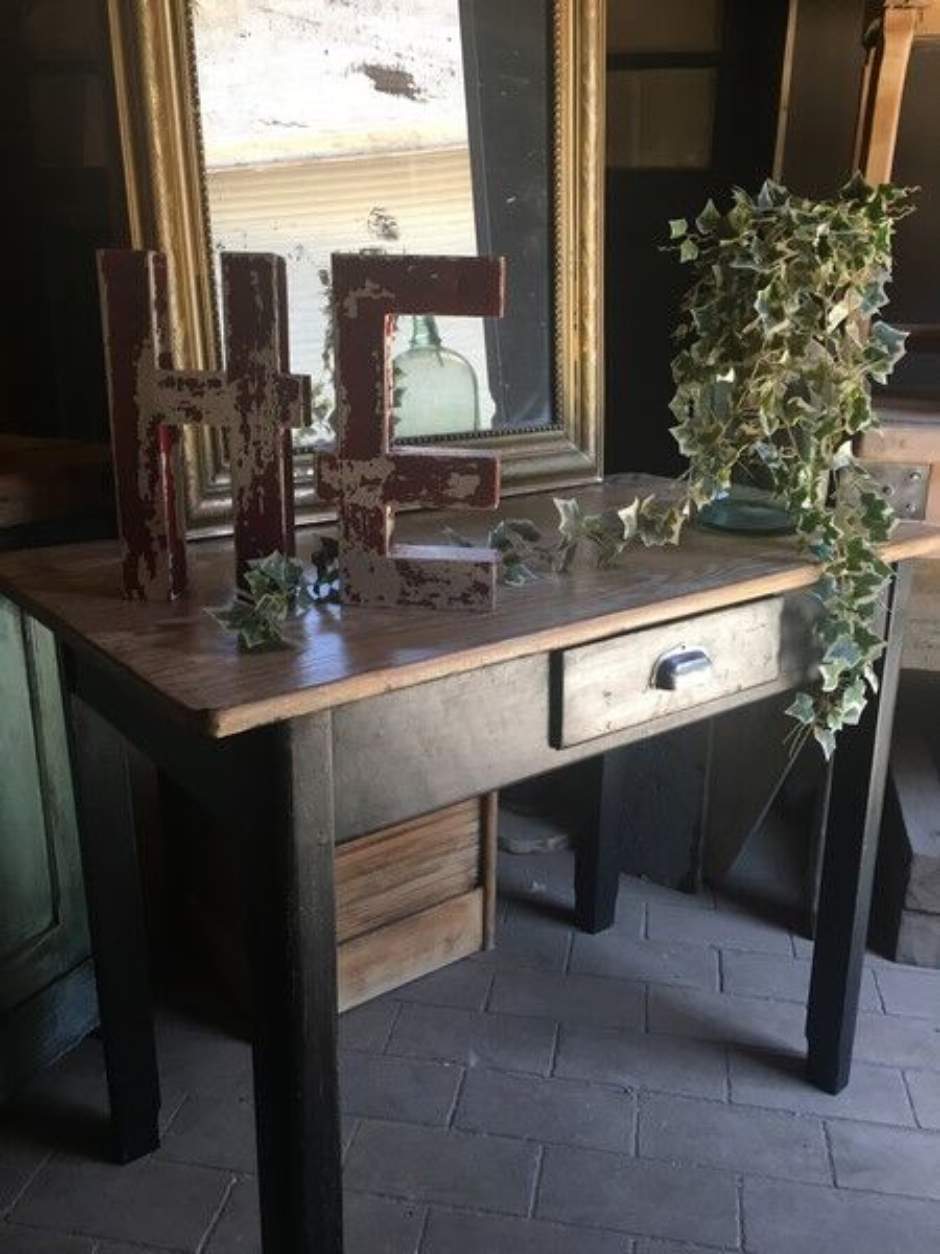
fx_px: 1050
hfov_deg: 48.2
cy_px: 627
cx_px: 470
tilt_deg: -16.9
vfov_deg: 61.7
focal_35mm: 29
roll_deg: +0.6
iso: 50
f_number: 2.2
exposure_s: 1/33
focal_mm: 4.15
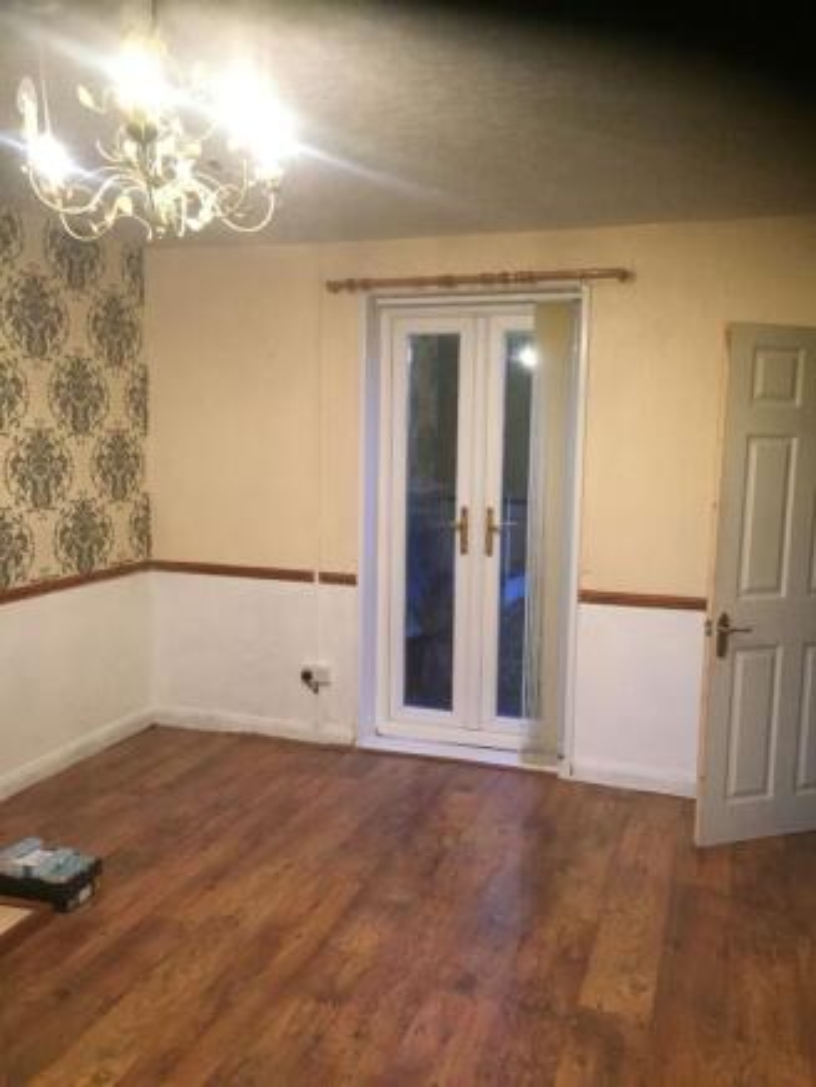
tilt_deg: -6.5
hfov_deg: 48.2
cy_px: 544
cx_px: 408
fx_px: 911
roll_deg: -0.3
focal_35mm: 29
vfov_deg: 61.6
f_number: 2.2
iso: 250
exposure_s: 1/25
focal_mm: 4.15
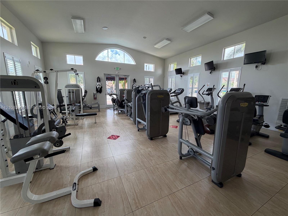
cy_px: 108
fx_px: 116
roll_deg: -1.4
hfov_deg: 102.1
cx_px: 144
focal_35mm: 14
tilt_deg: -9.0
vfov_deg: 85.7
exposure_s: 1/120
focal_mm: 2.22
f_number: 2.2
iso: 80
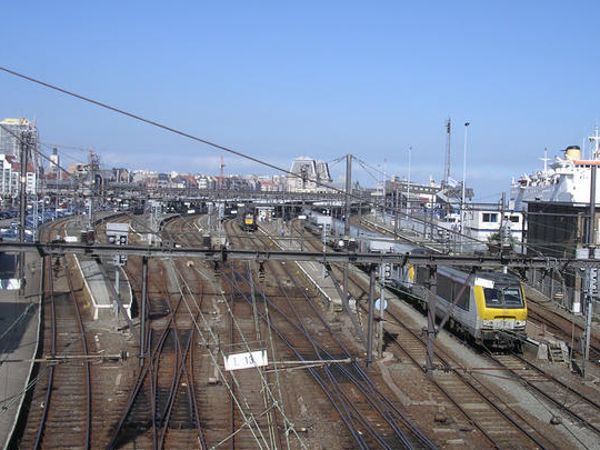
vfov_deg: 32.2
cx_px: 340
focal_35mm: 45
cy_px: 242
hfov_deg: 42.0
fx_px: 780
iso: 100
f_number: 5.6
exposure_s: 1/374
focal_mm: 5.8
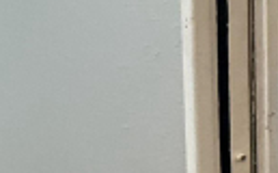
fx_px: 582
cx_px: 594
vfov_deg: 16.6
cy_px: 22
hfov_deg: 17.1
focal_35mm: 77
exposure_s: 1/60
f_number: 2.2
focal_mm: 2.22
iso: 500
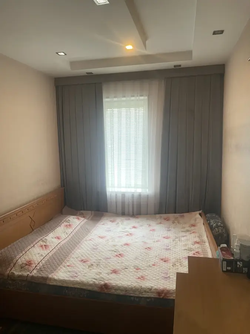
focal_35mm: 25
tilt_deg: -5.6
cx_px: 125
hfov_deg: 54.9
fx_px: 241
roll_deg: +0.4
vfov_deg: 69.4
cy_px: 167
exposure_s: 1/60
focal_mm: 5.1
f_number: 1.6
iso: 250
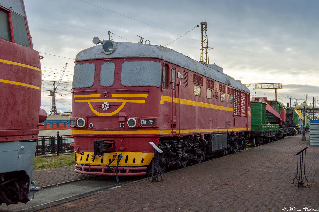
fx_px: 425
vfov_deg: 28.0
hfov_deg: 41.1
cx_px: 160
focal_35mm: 48
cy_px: 106
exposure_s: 1/800
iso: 200
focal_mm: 32
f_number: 6.3
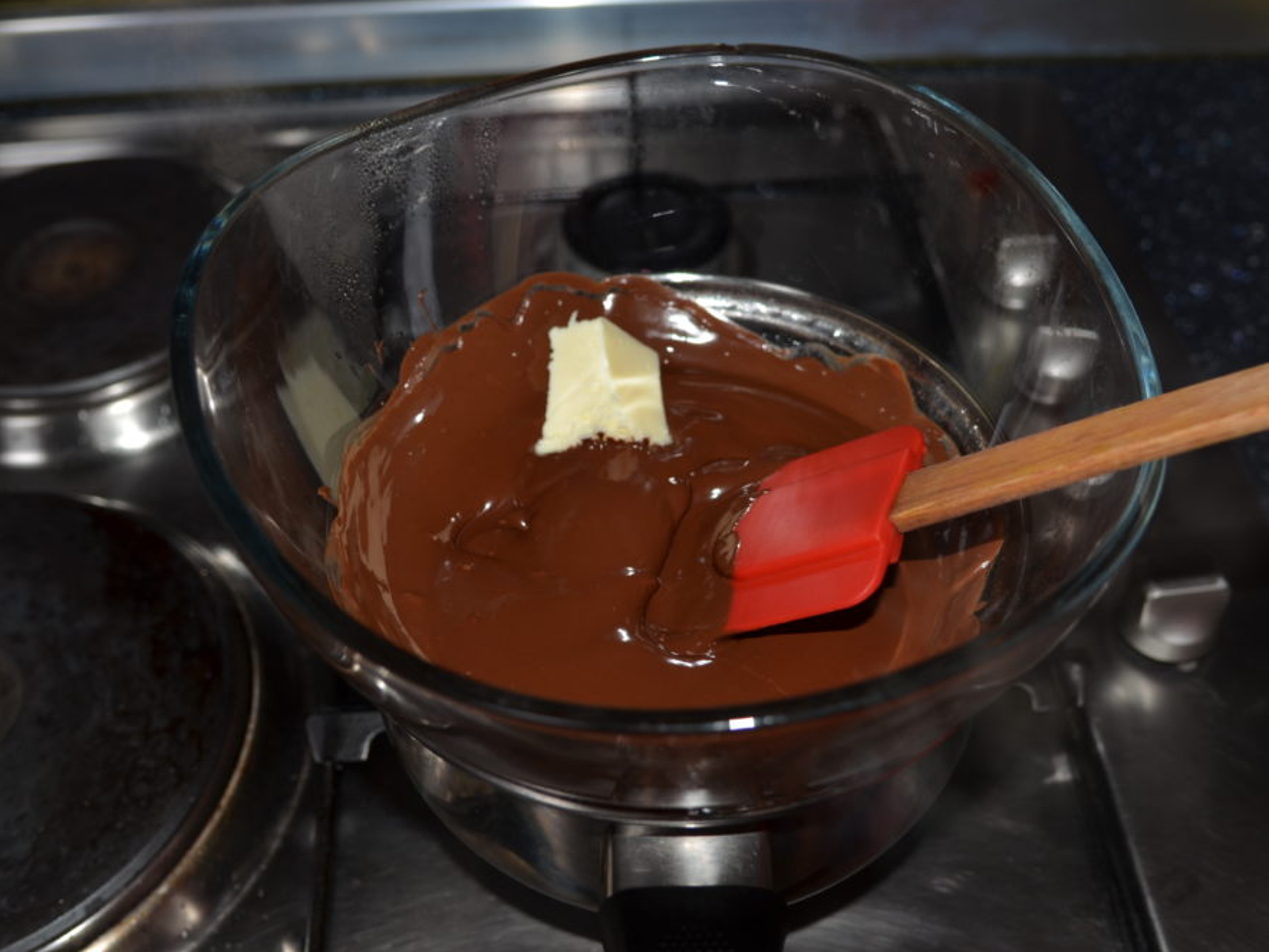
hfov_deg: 46.8
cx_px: 682
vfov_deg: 36.0
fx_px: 1466
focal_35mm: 40
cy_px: 478
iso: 160
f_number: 4
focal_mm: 24
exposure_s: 1/60
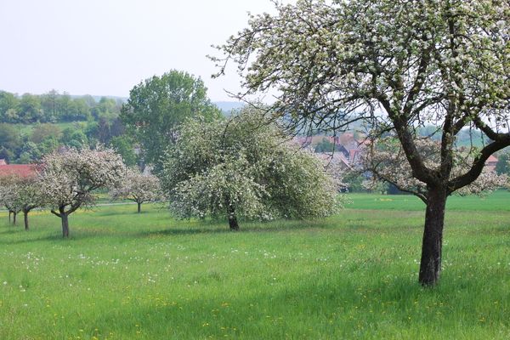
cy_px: 170
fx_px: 1169
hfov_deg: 24.6
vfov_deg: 16.6
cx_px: 255
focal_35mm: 82
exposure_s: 1/200
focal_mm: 55
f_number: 10
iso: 200
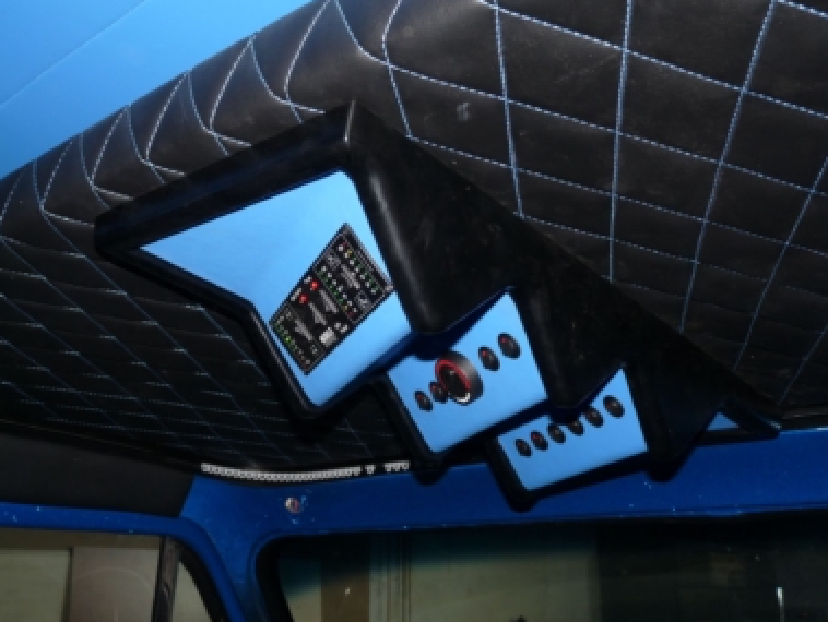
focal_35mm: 39
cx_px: 422
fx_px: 934
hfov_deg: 47.8
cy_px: 312
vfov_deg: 36.9
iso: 100
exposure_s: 1/30
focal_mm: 6.6
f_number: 3
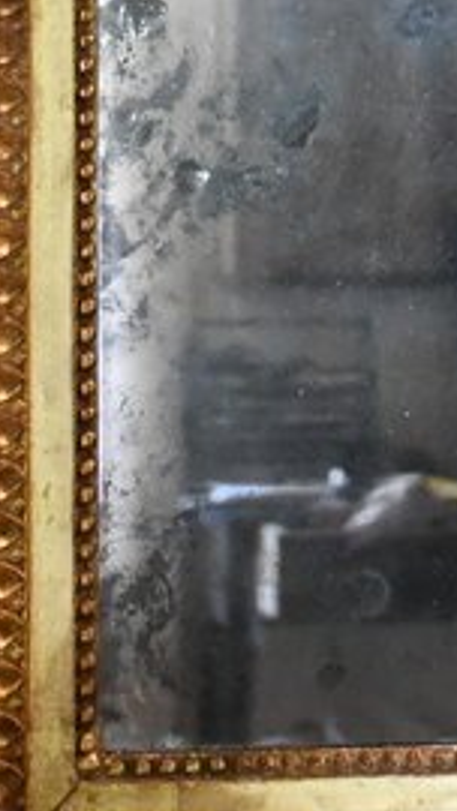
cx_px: 704
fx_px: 3918
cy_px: -532
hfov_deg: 6.6
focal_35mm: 182
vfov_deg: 11.2
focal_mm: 31
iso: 5000
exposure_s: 1/60
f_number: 4
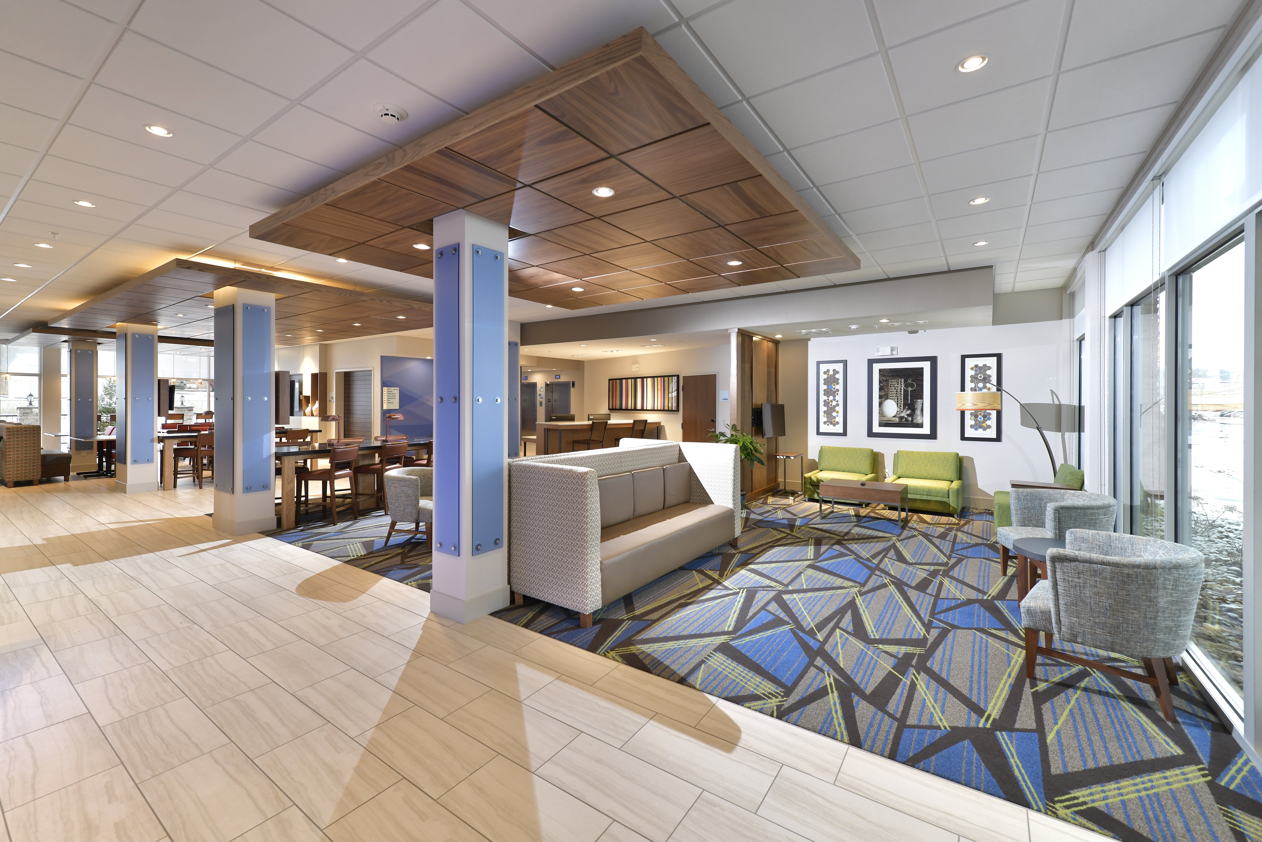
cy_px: 421
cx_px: 631
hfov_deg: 104.3
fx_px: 491
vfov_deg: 81.2
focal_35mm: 14
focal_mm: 14
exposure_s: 1/20
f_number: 7.1
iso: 640
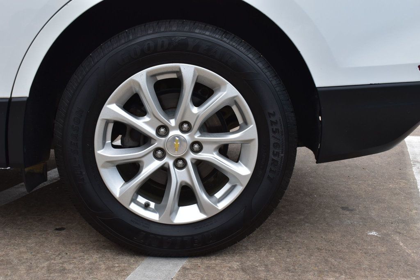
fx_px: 542
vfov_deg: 28.9
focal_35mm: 46
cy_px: 140
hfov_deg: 42.3
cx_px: 210
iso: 400
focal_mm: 31
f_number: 10
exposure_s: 1/200
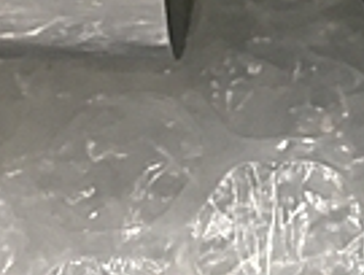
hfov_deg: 14.3
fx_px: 1444
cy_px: -191
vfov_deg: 10.3
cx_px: 253
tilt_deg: -47.2
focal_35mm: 137
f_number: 2.2
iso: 64
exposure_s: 1/30
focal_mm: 4.15
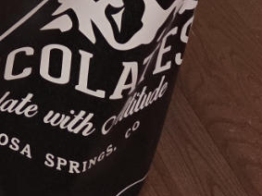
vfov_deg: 10.6
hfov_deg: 13.7
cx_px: -261
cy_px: -250
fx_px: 923
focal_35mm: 122
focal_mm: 6.3
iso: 320
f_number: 1.7
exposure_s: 1/120
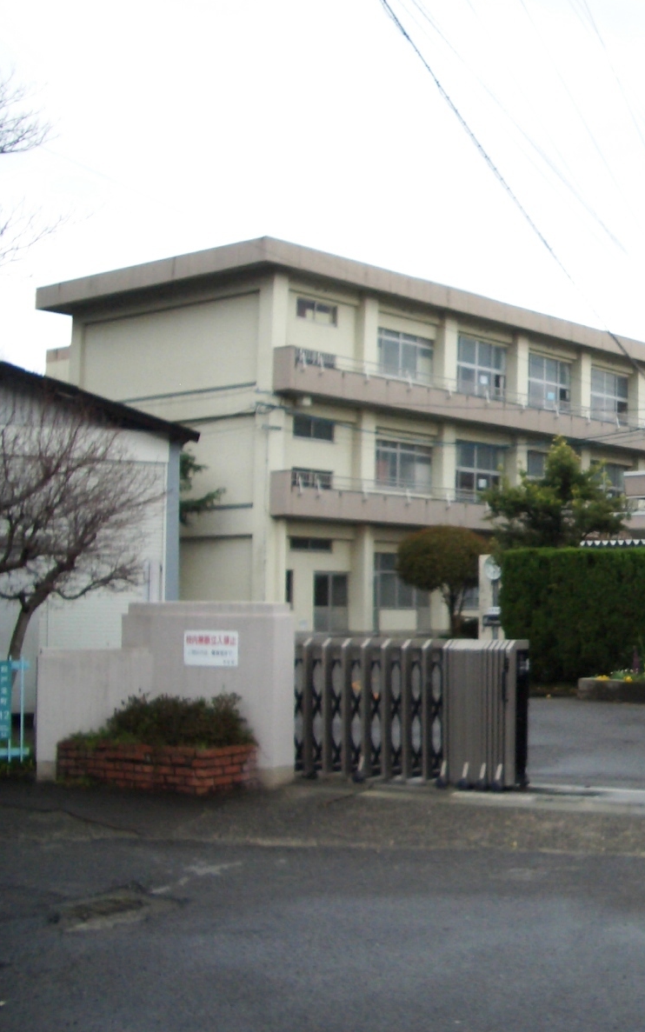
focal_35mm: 50
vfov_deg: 40.3
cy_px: 517
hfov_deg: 24.4
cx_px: 681
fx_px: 1406
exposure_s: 1/160
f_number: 2.6
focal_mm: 5.8
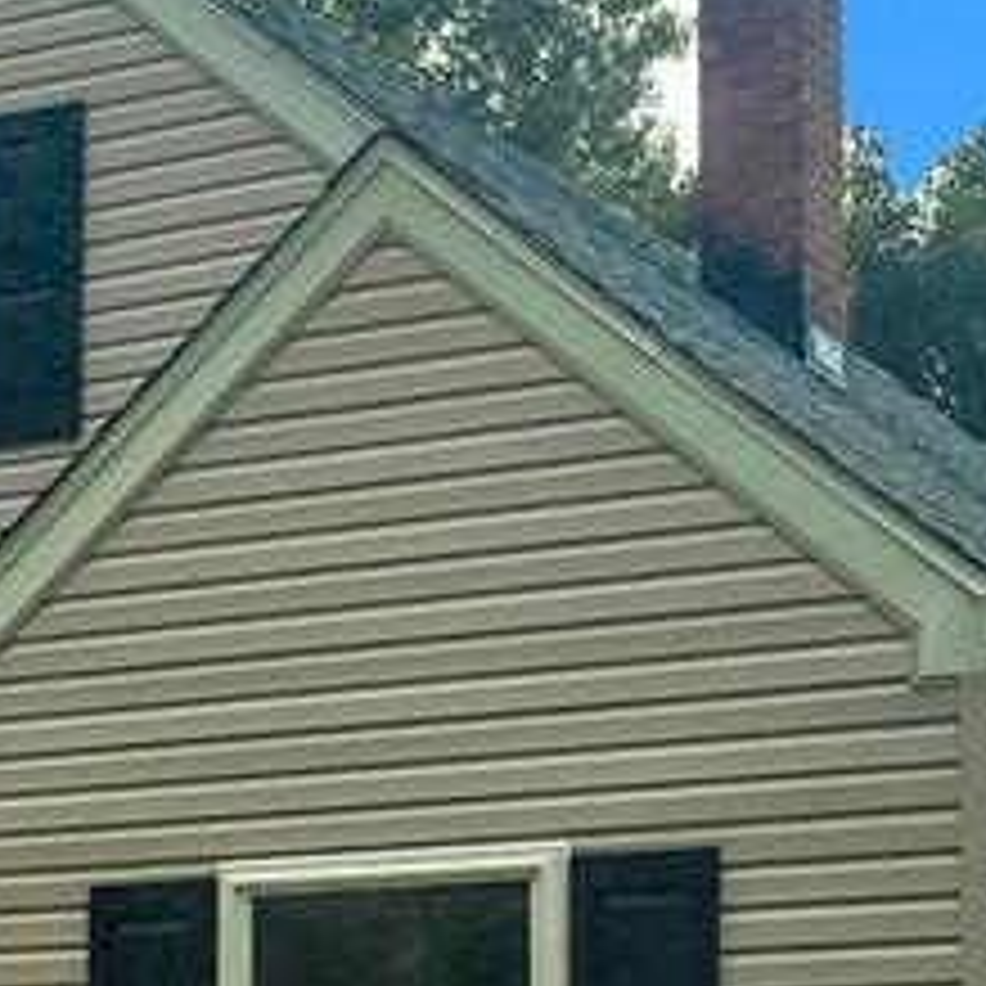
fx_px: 3867
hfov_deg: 14.5
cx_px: 234
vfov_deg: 14.3
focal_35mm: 120
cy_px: 991
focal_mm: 4.15
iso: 25
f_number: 2.2
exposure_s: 1/2404
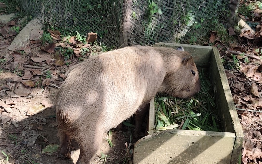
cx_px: 119
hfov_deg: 32.9
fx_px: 443
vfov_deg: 20.9
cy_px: 93
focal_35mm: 62
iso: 50
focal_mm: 6.07
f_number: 1.7
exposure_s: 1/134
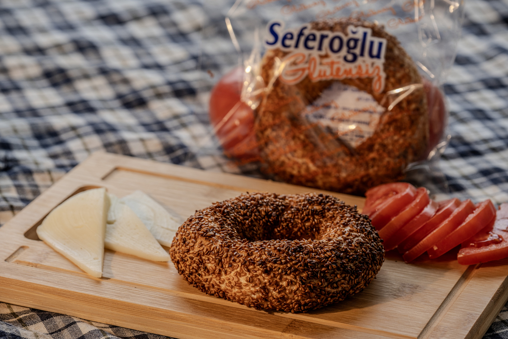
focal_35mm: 159
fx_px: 2243
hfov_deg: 12.9
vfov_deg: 8.6
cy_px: 170
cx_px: 254
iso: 100
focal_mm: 106
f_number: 5.6
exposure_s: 1/80
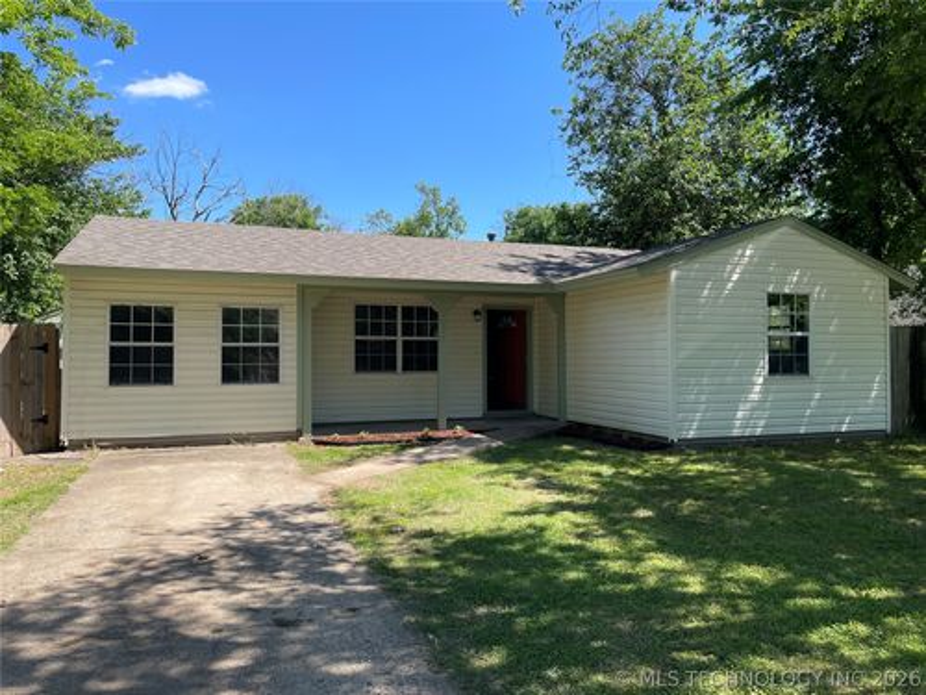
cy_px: 348
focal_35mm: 26
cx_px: 463
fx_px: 696
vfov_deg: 53.1
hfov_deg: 67.3
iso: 32
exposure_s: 1/1770
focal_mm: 4.2
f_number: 1.6
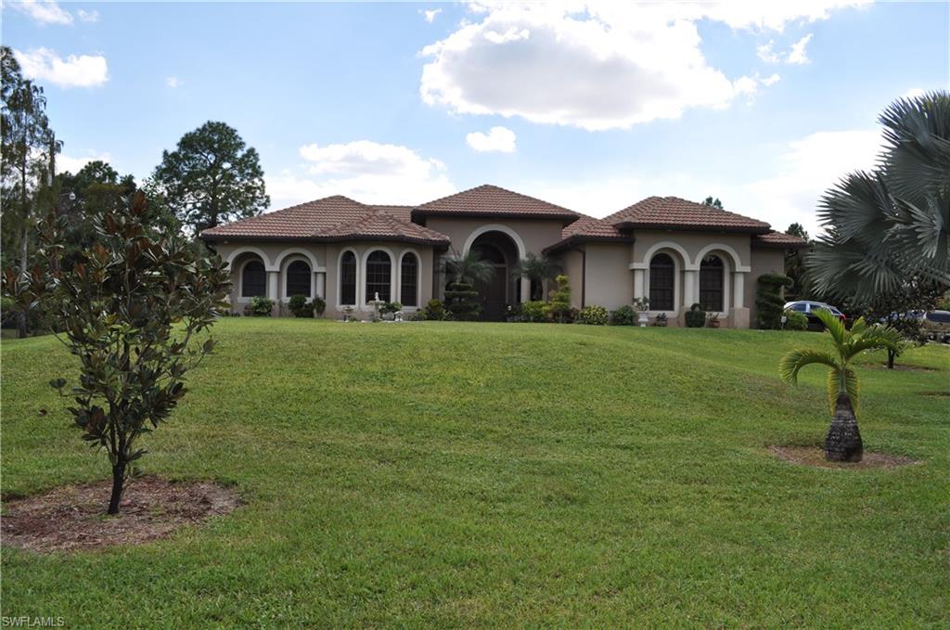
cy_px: 315
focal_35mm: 27
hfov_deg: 67.5
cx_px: 475
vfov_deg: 47.8
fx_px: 711
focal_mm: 18
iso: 200
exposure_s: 1/200
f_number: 11
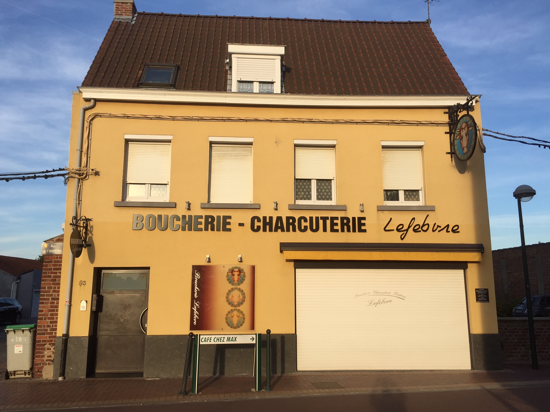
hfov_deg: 60.0
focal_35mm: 30
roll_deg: -1.2
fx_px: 477
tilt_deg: +10.7
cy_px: 202
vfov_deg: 46.8
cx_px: 274
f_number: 2.2
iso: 32
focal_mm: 4.15
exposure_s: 1/1236
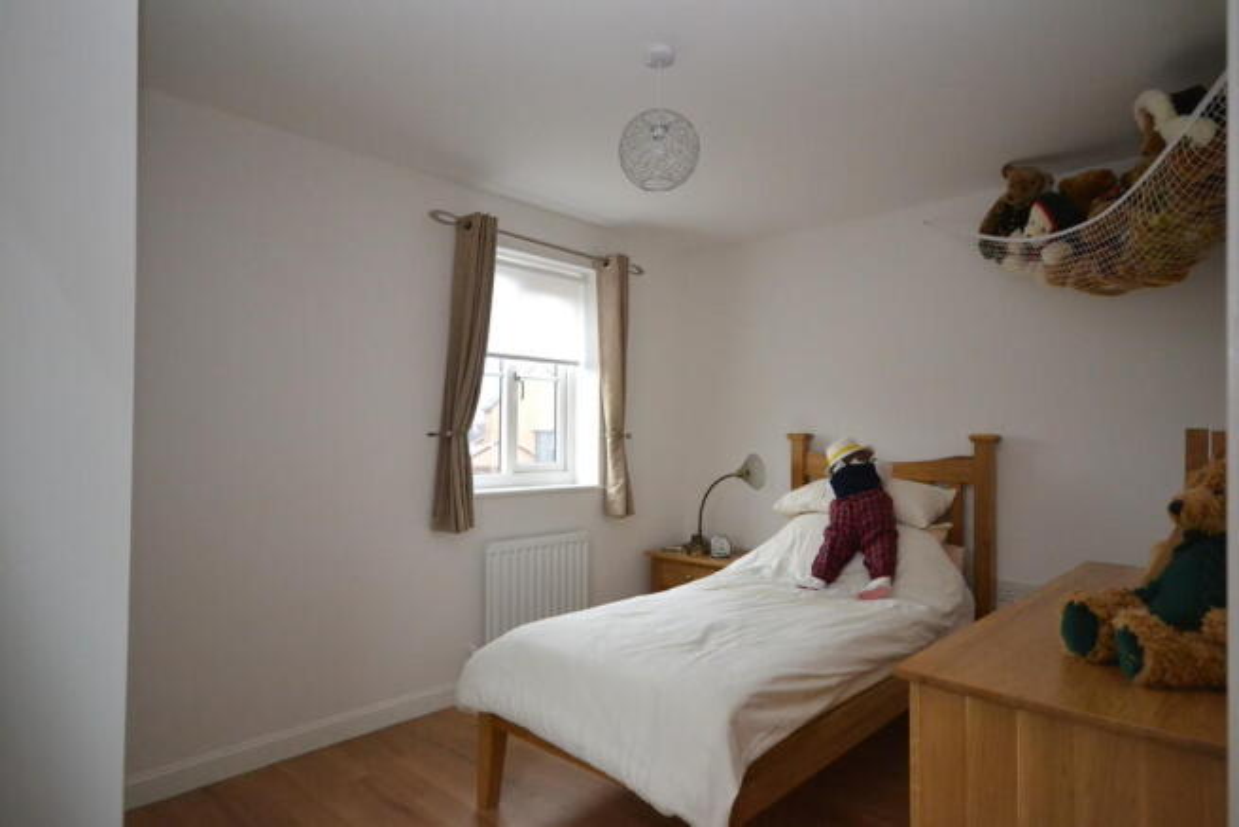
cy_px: 414
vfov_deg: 59.5
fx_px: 723
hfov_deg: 81.2
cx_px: 620
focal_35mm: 21
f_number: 4.8
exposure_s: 1/60
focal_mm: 14
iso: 2800
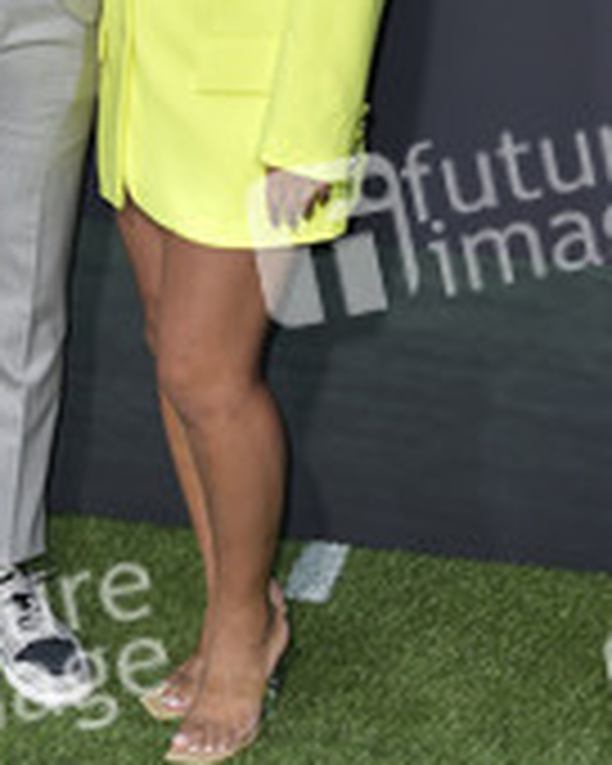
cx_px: 70
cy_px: -4
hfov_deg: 14.4
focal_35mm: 106
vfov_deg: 17.7
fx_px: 2400
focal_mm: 48
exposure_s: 1/250
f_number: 6.3
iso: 320
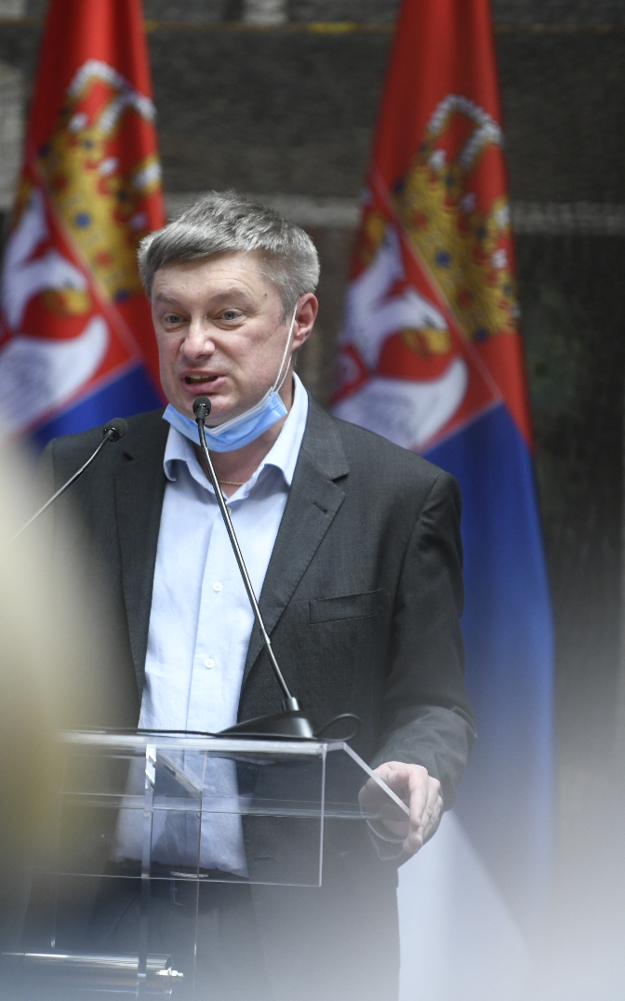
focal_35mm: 307
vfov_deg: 6.8
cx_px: 225
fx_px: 8371
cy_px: 500
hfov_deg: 4.3
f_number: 2.8
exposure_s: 1/1000
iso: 1600
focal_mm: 200
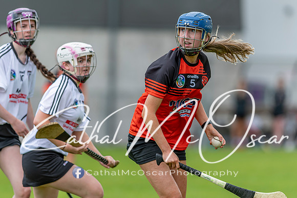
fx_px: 3856
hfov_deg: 4.4
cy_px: 99
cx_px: 148
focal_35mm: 467
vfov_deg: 2.9
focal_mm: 300
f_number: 2.8
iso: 100
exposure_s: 1/1000
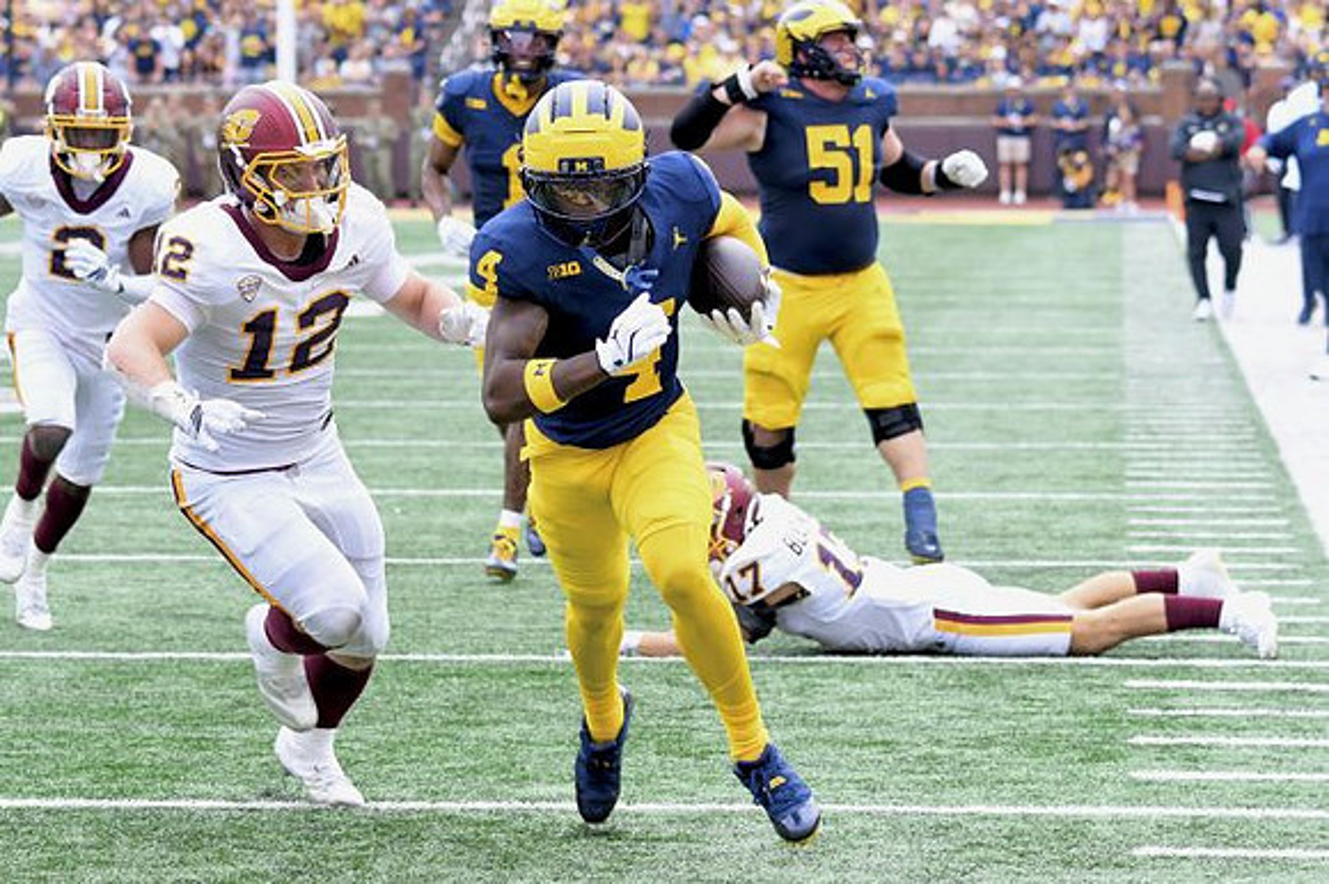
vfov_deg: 7.3
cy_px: 442
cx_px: 664
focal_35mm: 187
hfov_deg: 11.0
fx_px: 6899
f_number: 4.8
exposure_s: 1/1000
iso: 800
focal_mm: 125
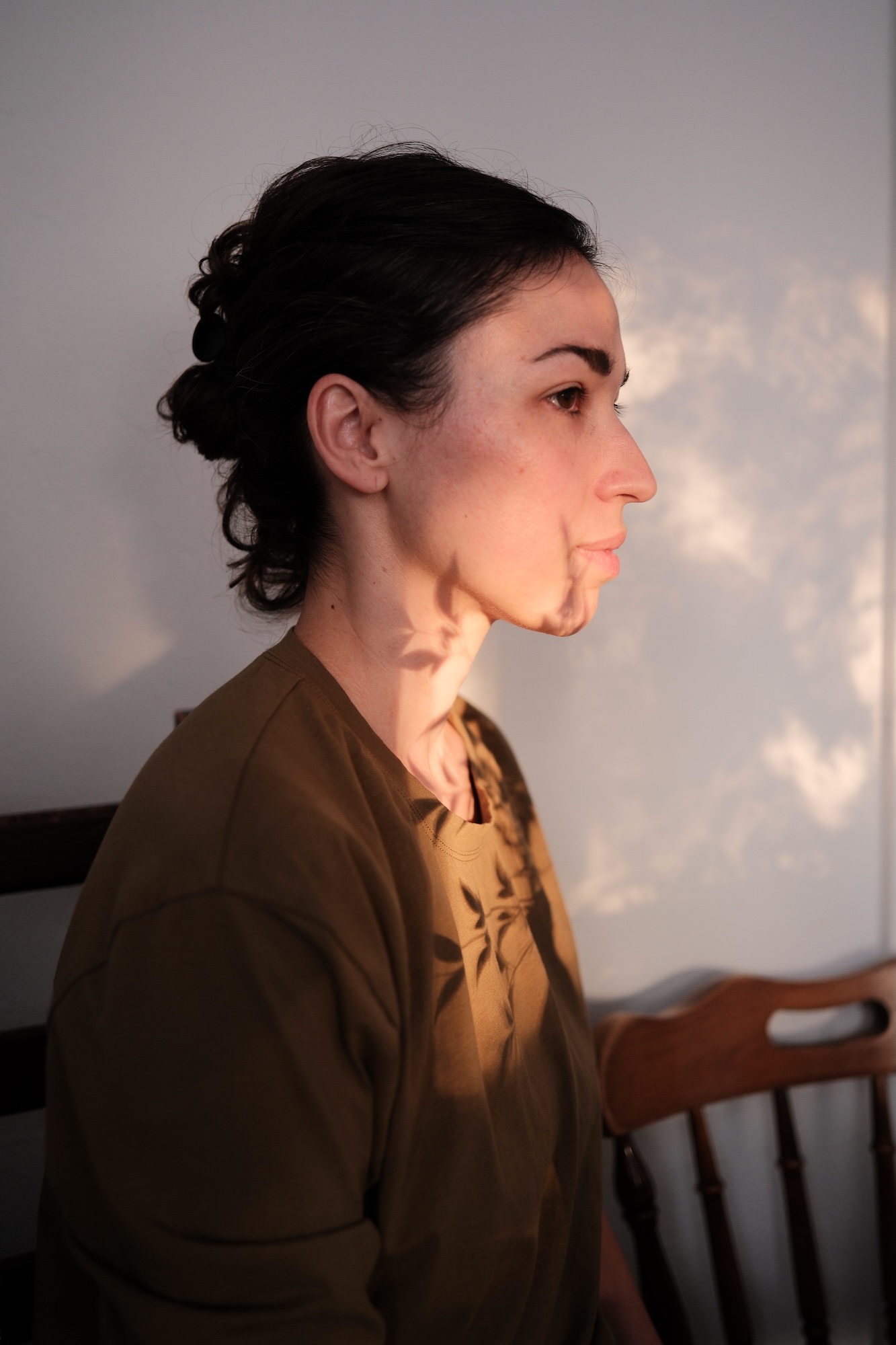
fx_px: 1307
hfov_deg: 37.8
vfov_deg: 54.4
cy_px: 672
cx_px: 448
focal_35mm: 35
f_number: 1.4
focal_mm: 23
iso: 400
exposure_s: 1/34
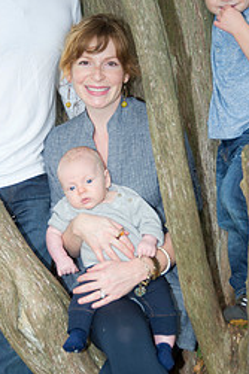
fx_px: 893
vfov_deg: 23.6
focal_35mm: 86
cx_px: 105
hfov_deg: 15.9
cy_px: 152
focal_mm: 48
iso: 320
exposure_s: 1/250
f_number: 4.5
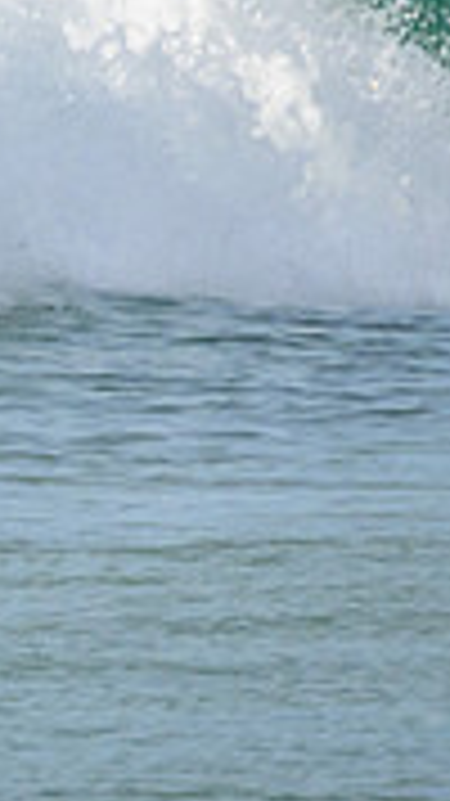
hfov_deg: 0.4
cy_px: 277
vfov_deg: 0.8
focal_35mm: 2726
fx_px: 57881
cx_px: -657
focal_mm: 800
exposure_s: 1/1250
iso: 2500
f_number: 11
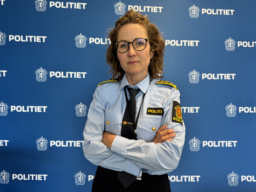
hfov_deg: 71.6
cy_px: 96
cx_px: 128
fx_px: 177
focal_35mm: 24
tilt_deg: -6.0
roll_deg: +0.2
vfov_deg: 56.8
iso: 125
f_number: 1.78
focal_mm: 6.76
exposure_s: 1/100
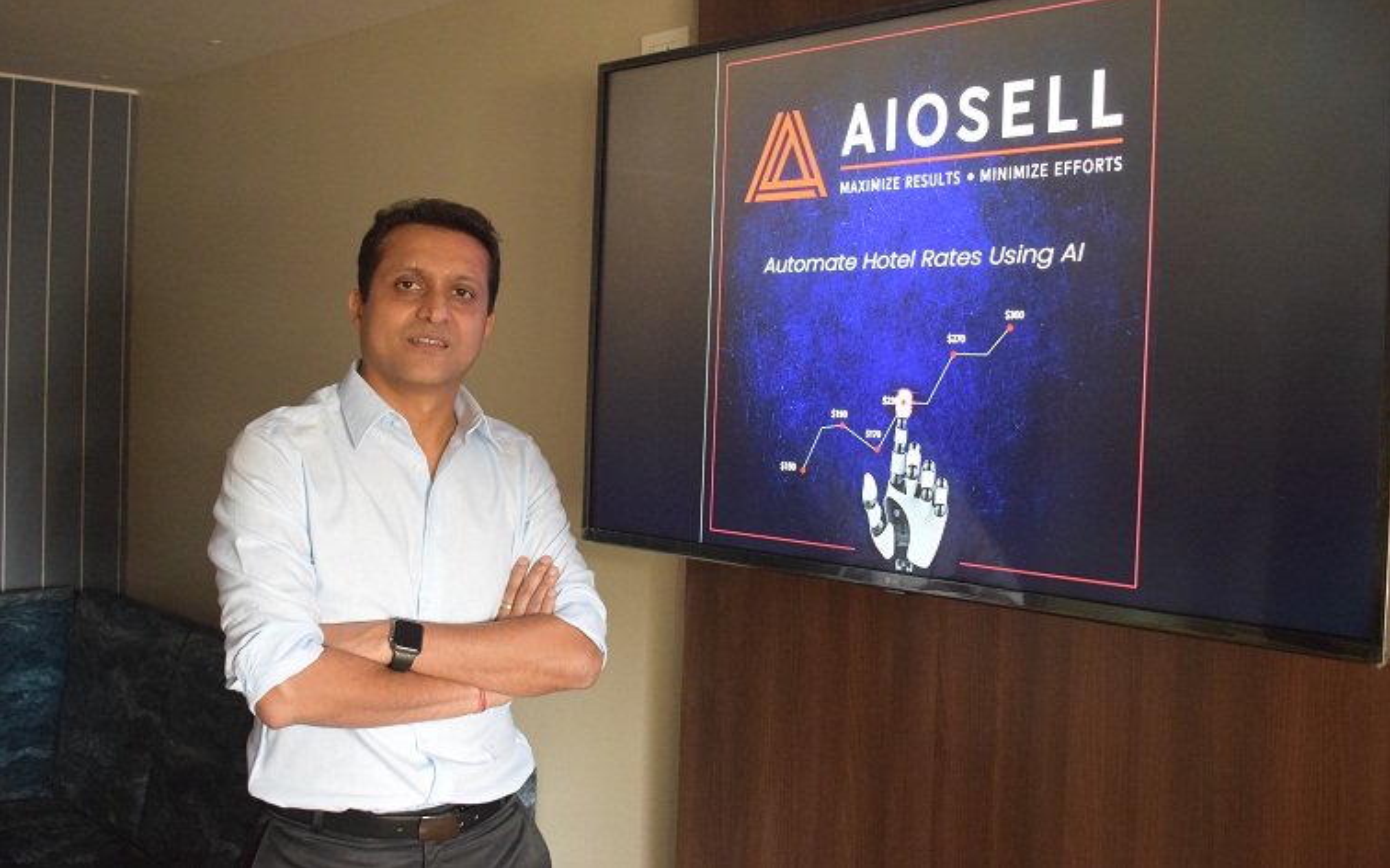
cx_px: 695
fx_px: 1572
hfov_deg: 47.7
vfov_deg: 30.8
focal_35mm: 42
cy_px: 404
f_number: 4
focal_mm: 27
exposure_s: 1/25
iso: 3200
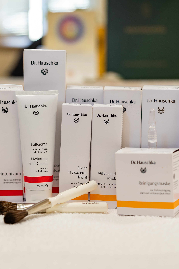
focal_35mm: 71
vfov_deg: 28.5
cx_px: 58
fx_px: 529
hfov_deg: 19.1
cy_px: 138
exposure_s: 1/40
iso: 100
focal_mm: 46
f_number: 2.8
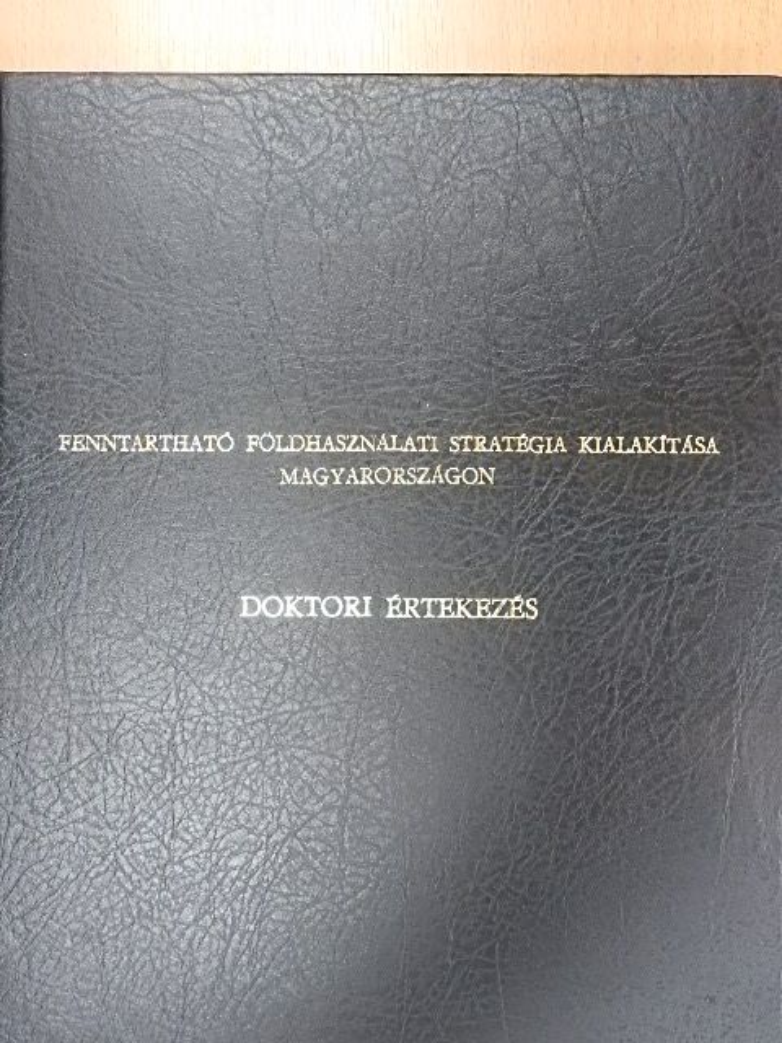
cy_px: 522
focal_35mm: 55
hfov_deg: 26.6
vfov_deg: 34.9
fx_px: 1657
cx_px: 391
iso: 1400
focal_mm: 9.9
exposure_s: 1/60
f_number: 4
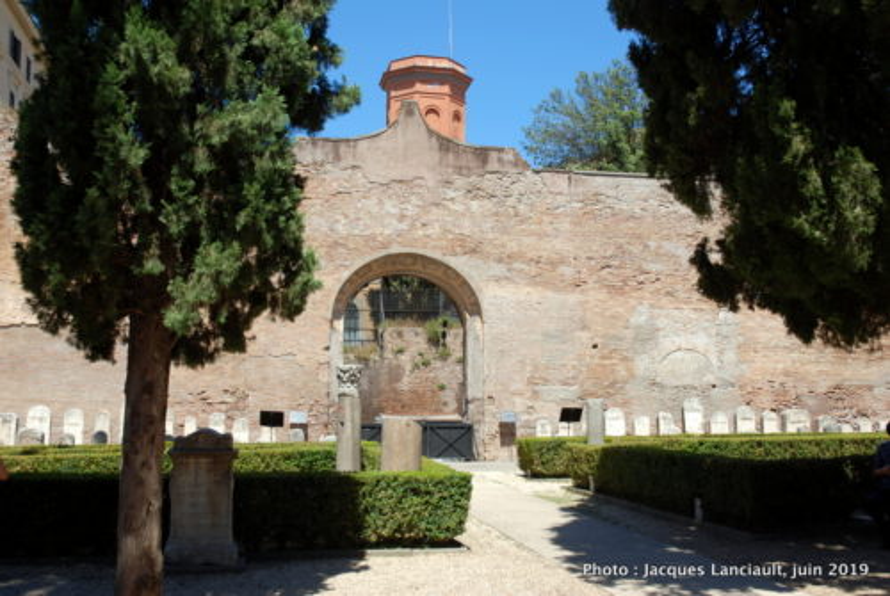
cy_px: 298
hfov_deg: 51.2
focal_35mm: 38
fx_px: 928
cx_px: 445
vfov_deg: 35.6
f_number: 8
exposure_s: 1/250
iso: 100
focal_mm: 25
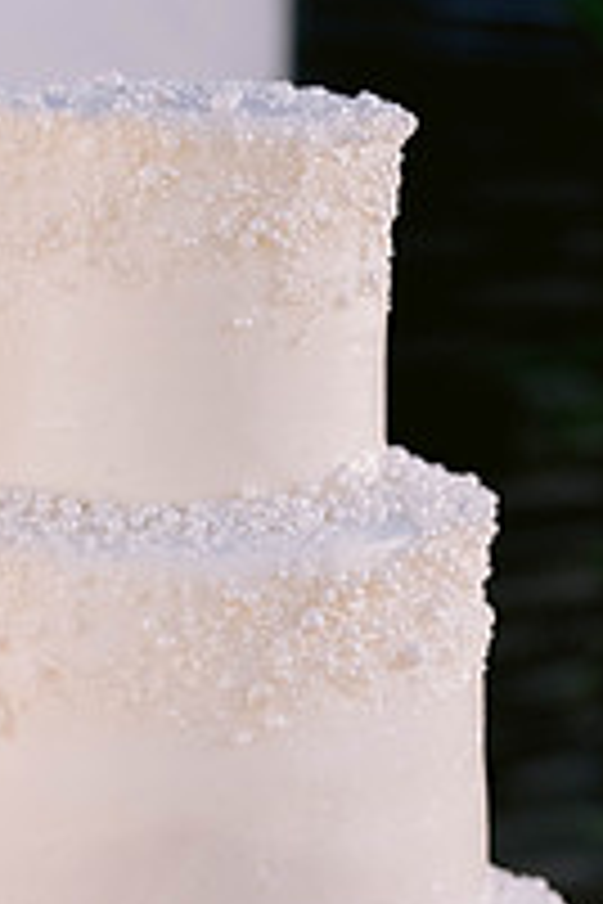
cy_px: 648
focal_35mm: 112
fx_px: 2814
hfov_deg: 12.2
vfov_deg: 18.2
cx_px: 315
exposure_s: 1/100
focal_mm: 50
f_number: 2.8
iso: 2500
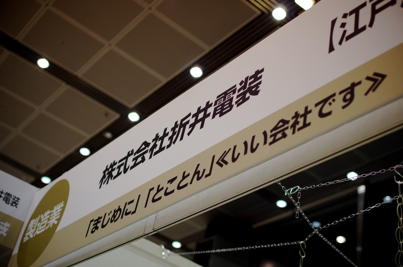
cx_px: 202
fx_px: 581
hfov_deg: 38.3
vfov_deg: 25.9
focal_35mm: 52
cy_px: 134
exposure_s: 1/350
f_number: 2.8
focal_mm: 35
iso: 800
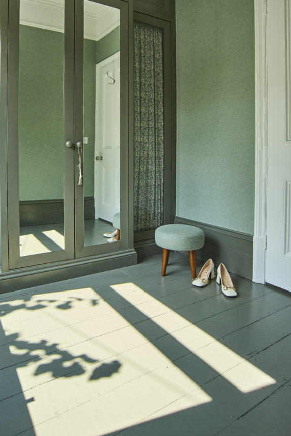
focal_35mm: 24
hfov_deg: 52.8
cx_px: 118
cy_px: 158
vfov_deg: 72.2
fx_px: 291
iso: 125
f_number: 5.6
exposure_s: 1/50
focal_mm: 18
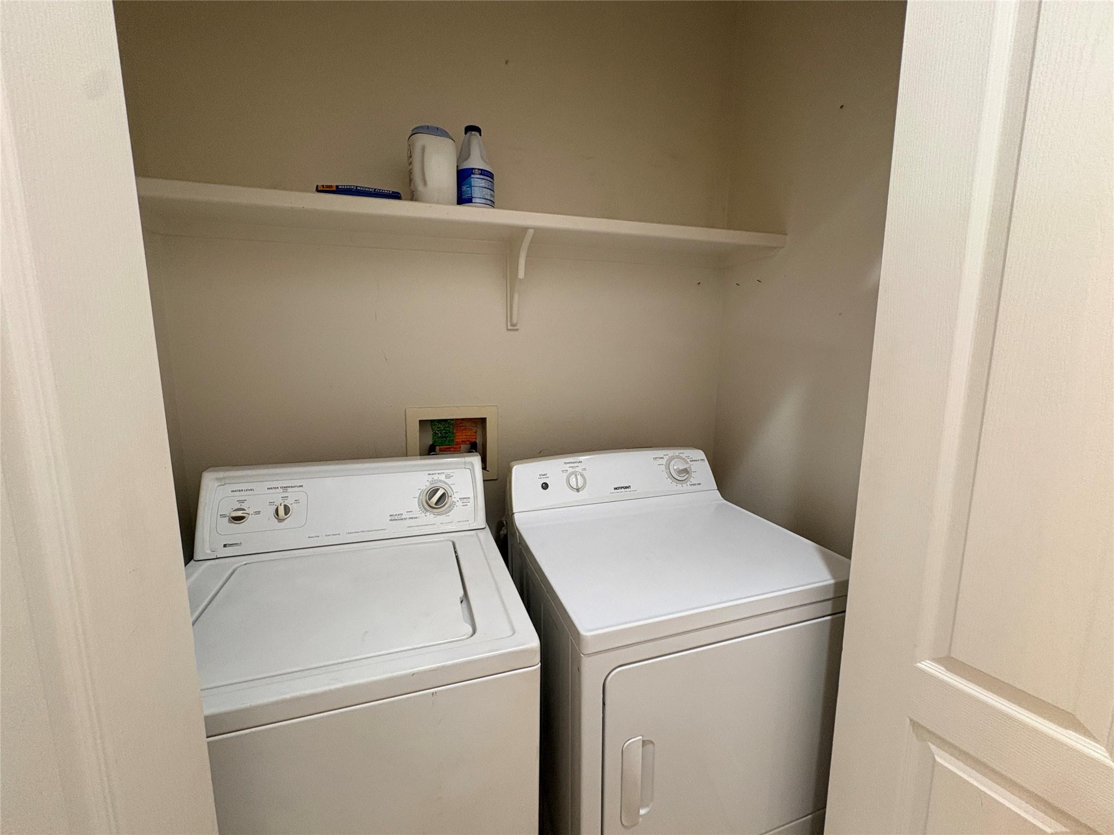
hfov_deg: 102.1
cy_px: 418
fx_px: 451
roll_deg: +0.3
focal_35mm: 14
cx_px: 557
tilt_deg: -8.3
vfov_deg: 85.7
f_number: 2.2
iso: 250
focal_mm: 2.22
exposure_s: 1/60
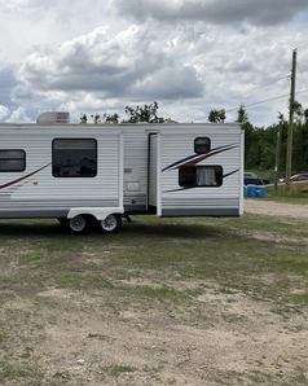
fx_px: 433
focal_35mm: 38
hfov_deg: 37.4
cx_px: 50
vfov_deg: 48.0
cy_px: 193
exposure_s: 1/3125
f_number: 1.8
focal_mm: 3
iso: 25
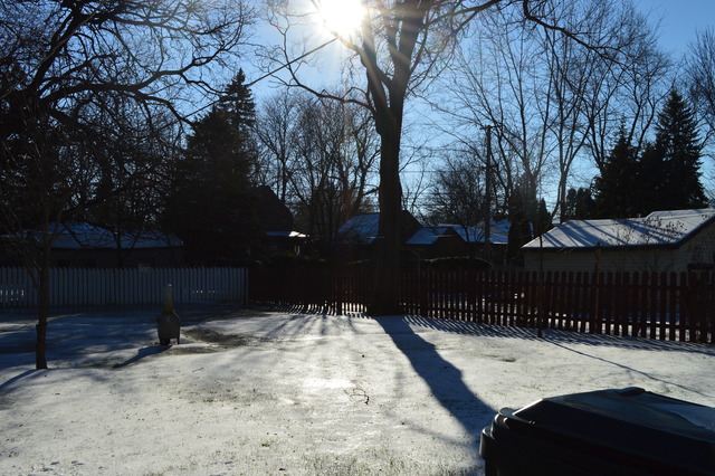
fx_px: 715
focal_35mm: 36
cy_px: 238
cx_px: 358
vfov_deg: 36.8
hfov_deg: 53.2
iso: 200
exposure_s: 1/500
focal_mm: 24
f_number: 11
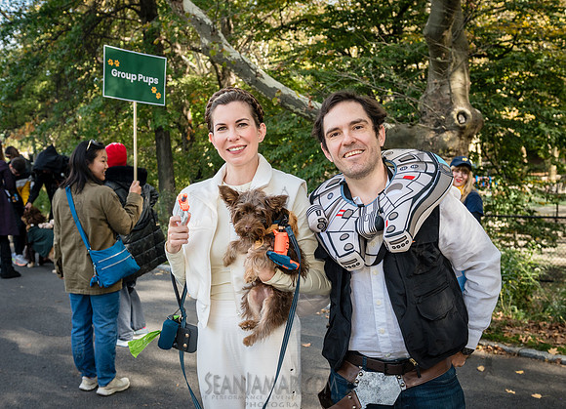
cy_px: 229
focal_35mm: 41
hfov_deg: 45.8
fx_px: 669
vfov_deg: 33.9
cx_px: 282
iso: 1000
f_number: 5
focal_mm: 35
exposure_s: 1/500
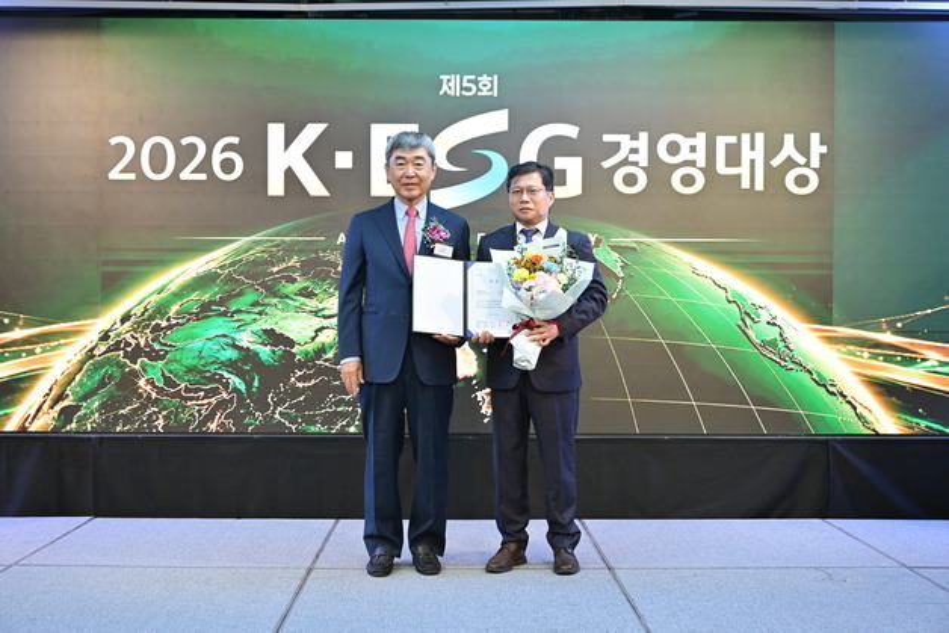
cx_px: 474
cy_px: 316
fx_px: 1239
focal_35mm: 47
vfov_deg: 28.7
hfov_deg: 41.9
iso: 3200
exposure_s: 1/160
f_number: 4.5
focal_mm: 47
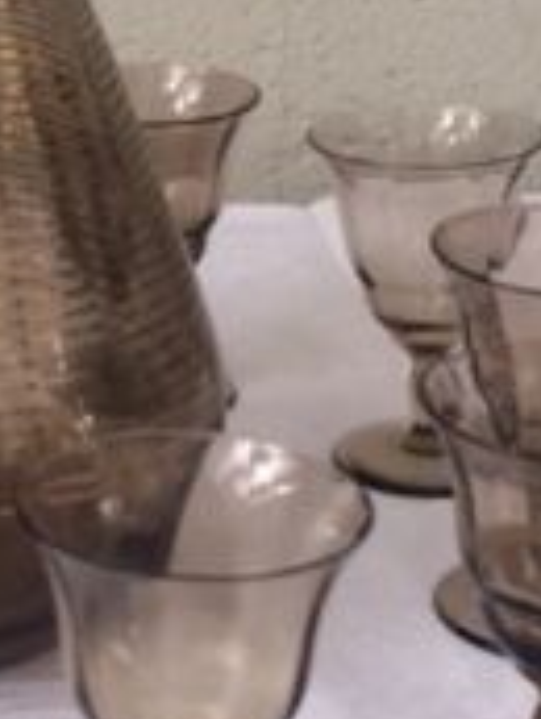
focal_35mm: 107
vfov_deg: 18.2
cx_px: -17
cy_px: 150
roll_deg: -0.5
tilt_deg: -20.9
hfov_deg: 13.6
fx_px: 2227
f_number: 2.2
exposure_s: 1/33
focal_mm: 4.15
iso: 64
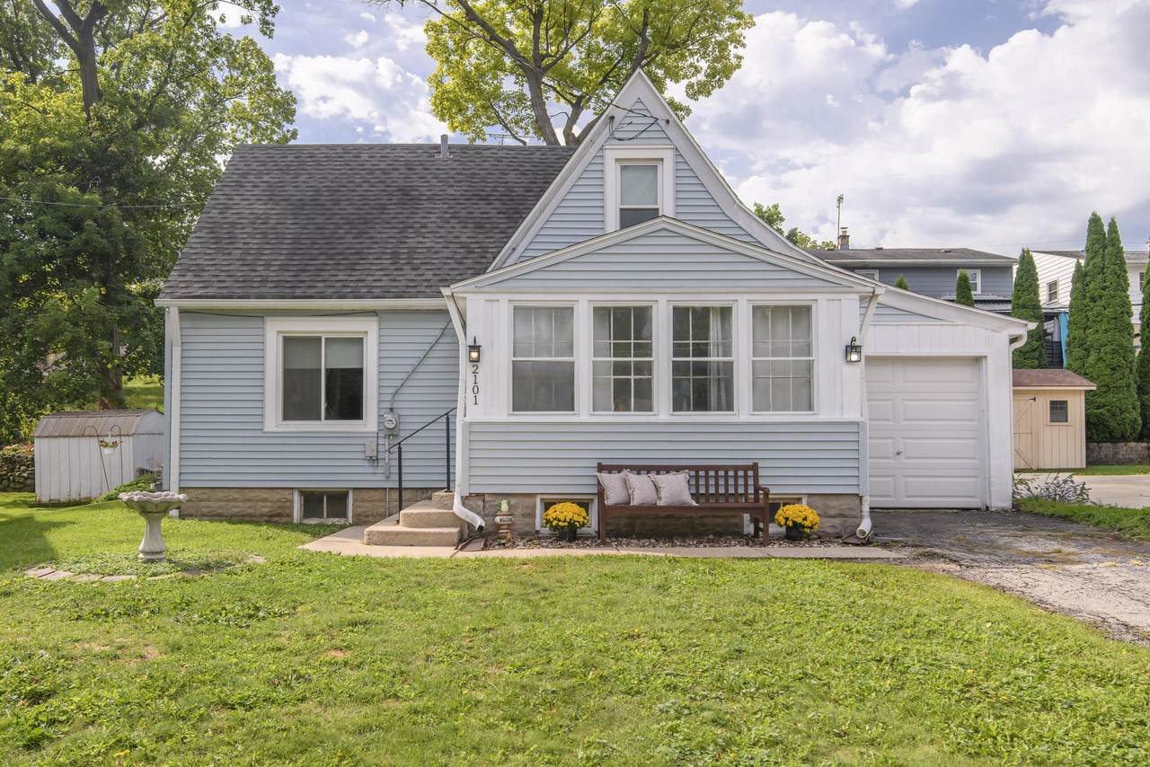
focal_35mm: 29
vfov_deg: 44.3
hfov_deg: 62.9
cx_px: 535
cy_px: 435
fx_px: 940
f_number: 8
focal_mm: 25
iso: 400
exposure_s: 1/500
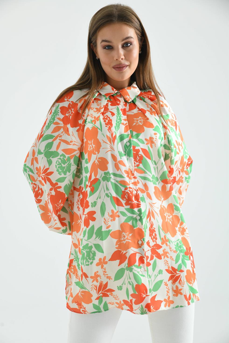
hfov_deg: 23.8
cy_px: 173
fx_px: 544
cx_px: 113
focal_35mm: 57
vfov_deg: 35.1
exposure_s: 1/125
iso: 100
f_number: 6.3
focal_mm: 56
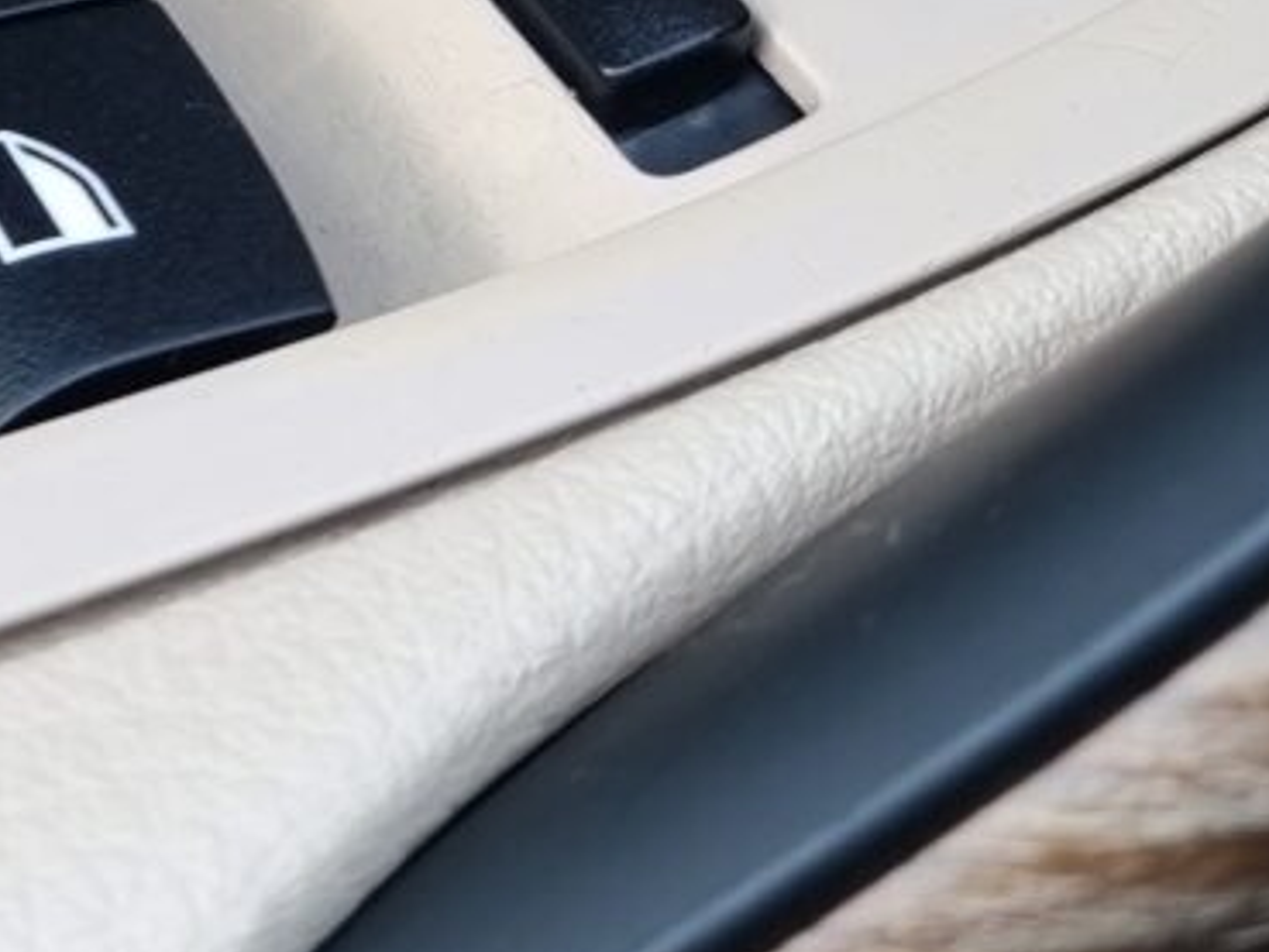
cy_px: -646
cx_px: -475
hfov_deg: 17.5
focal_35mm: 104
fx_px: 3814
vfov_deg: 13.1
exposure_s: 1/100
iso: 50
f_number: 1.8
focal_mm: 6.7
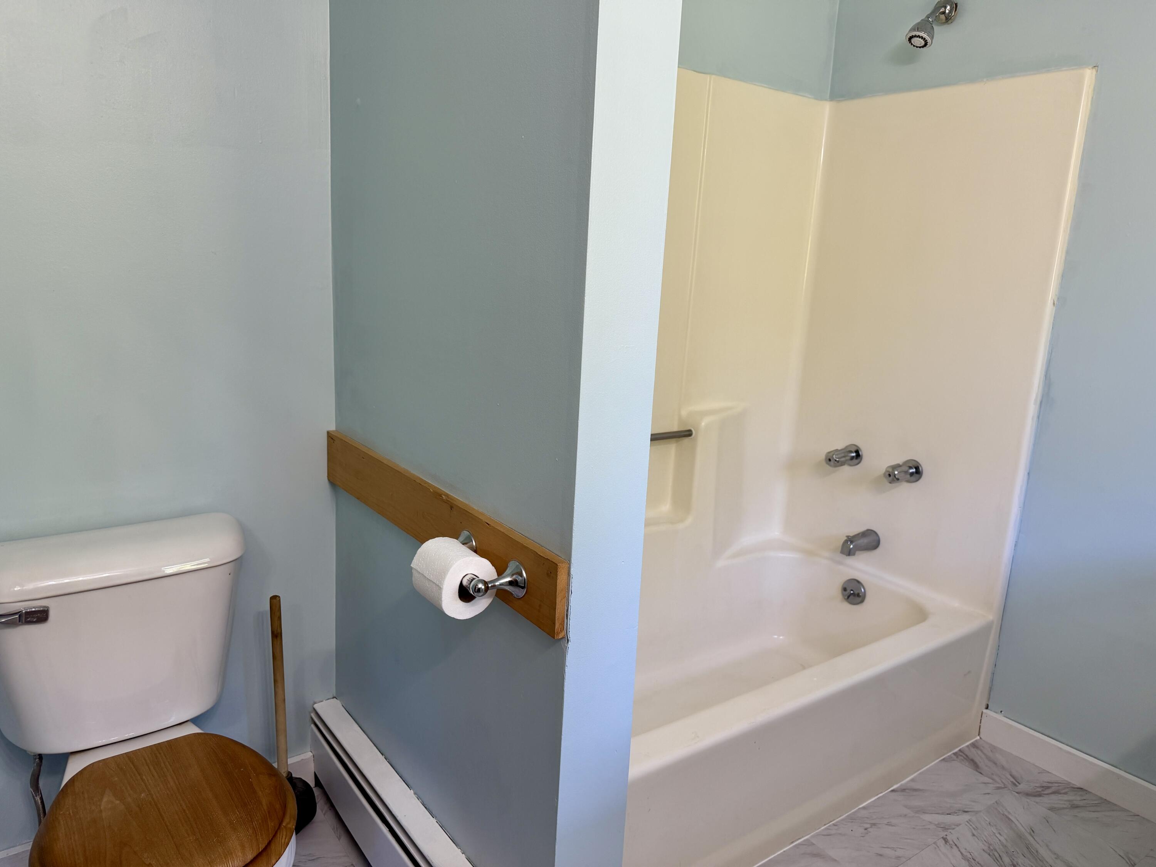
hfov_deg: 71.6
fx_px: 801
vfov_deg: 56.8
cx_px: 578
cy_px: 434
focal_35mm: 24
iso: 125
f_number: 1.78
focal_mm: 6.76
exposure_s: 1/60
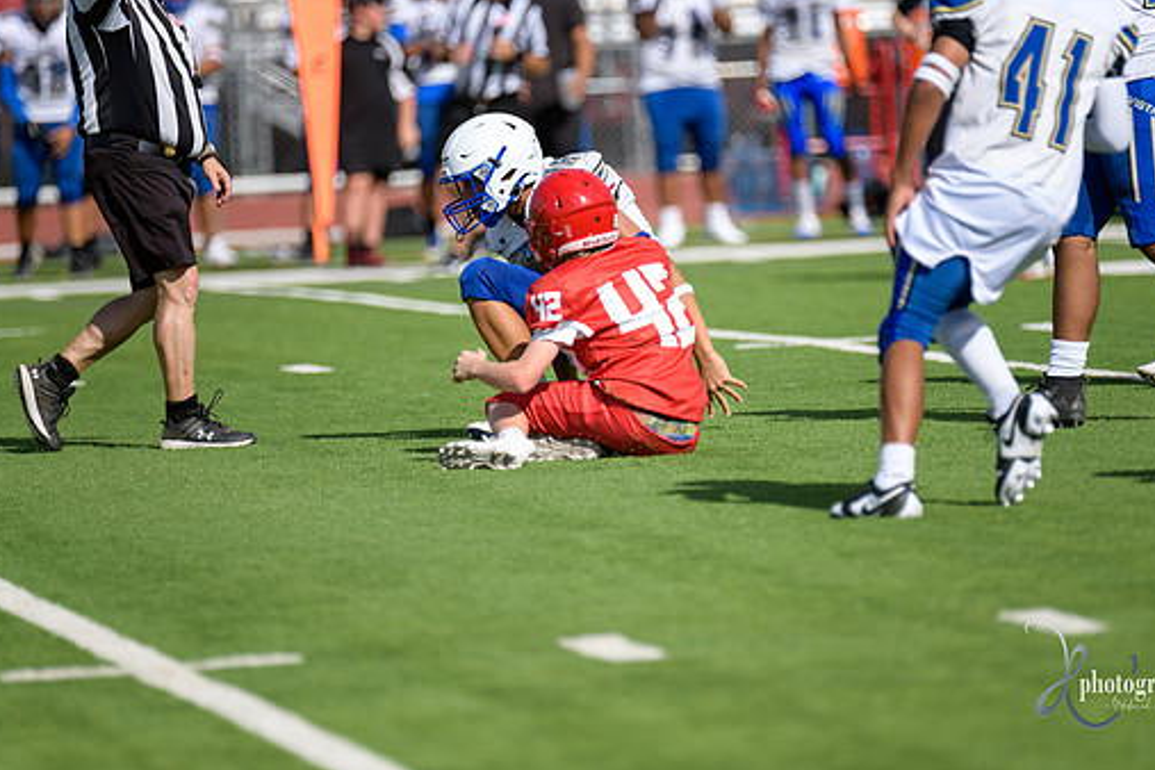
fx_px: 11004
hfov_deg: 6.0
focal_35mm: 343
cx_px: 608
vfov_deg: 4.0
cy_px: 345
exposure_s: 1/3200
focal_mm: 300
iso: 200
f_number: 2.8
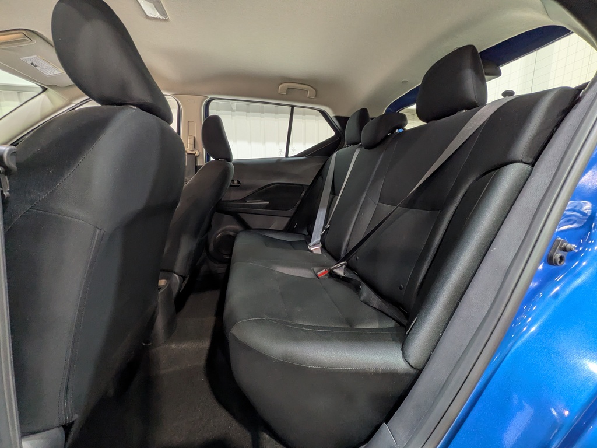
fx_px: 241
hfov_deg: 102.1
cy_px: 224
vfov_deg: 85.7
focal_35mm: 14
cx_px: 298
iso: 78
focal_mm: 1.83
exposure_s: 1/24
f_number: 2.2
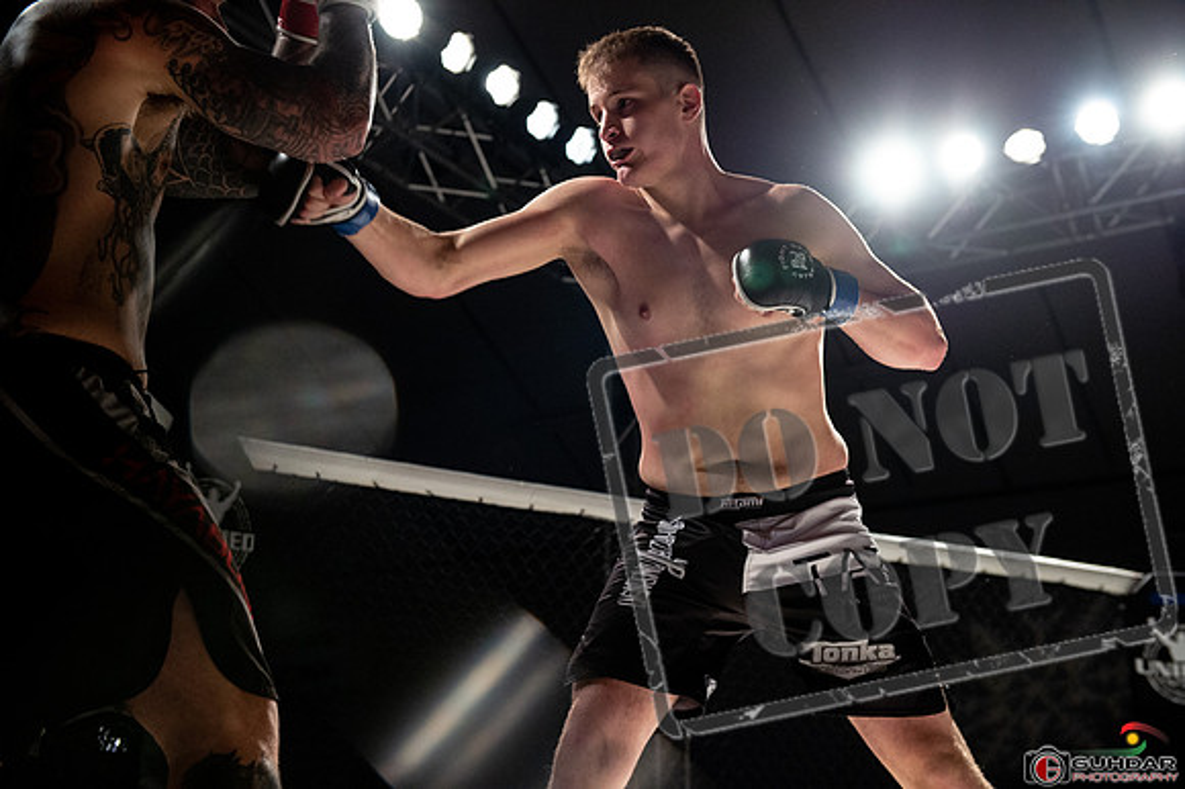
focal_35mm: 52
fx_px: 1711
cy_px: 394
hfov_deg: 38.2
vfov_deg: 26.0
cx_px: 592
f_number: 4.5
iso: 1600
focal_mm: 52
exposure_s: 1/640
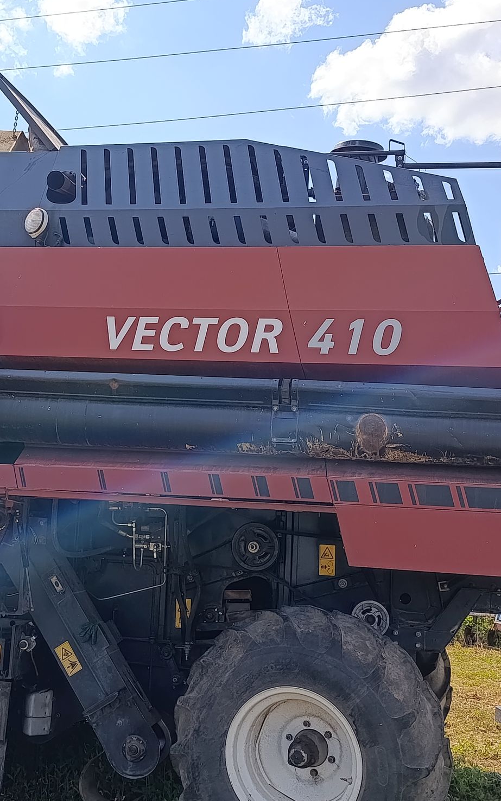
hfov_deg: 27.9
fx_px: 1005
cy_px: 402
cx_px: 178
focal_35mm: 46
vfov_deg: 43.5
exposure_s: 1/413
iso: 50
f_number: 1.7
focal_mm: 6.11
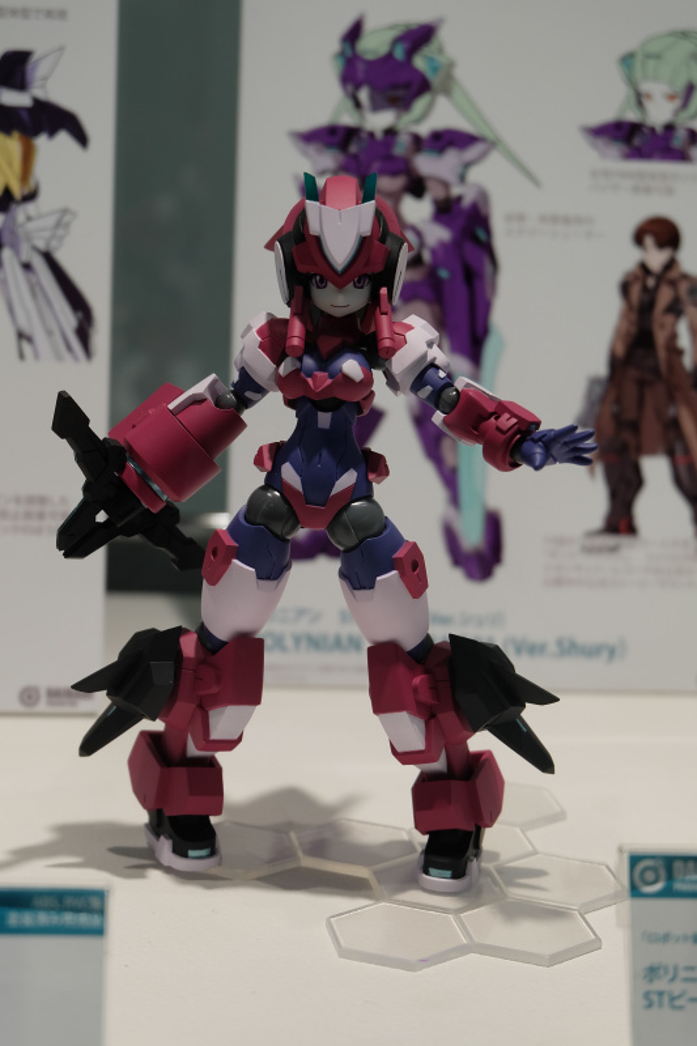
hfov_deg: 20.0
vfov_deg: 29.7
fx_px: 1976
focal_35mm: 68
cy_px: 523
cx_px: 348
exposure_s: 1/125
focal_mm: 45.2
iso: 320
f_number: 5.6
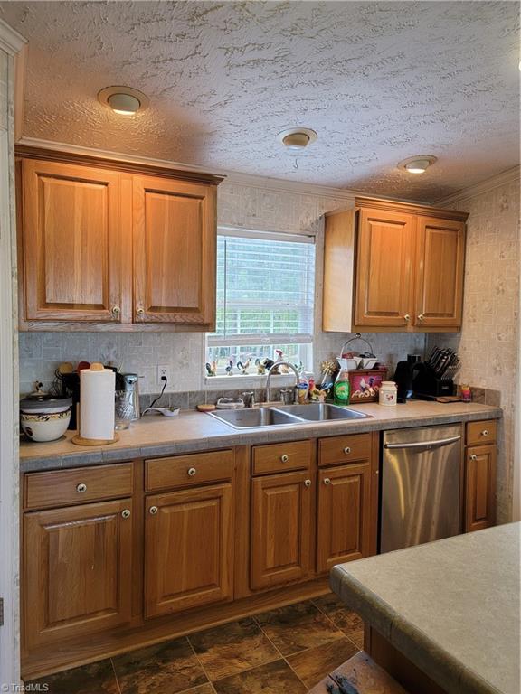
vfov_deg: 71.6
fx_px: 482
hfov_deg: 56.8
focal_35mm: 24
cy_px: 347
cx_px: 260
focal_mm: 6.7
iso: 160
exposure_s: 1/119
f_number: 1.8
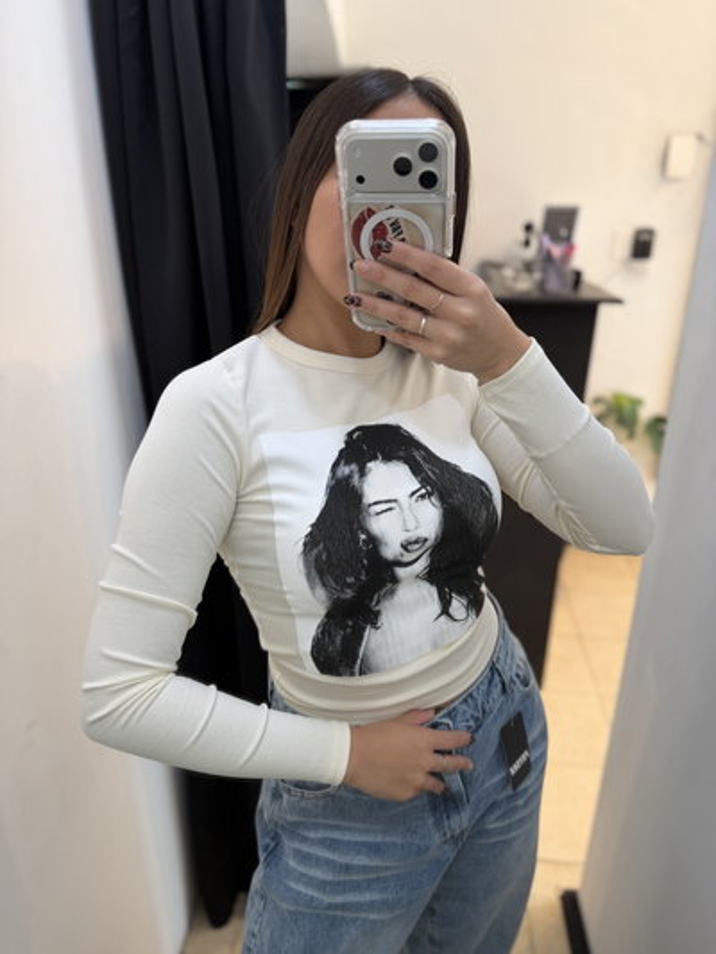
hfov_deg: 56.8
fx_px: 662
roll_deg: +0.2
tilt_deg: -24.8
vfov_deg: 71.6
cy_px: 477
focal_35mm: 24
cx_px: 358
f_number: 1.78
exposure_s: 1/121
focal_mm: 6.76
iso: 64
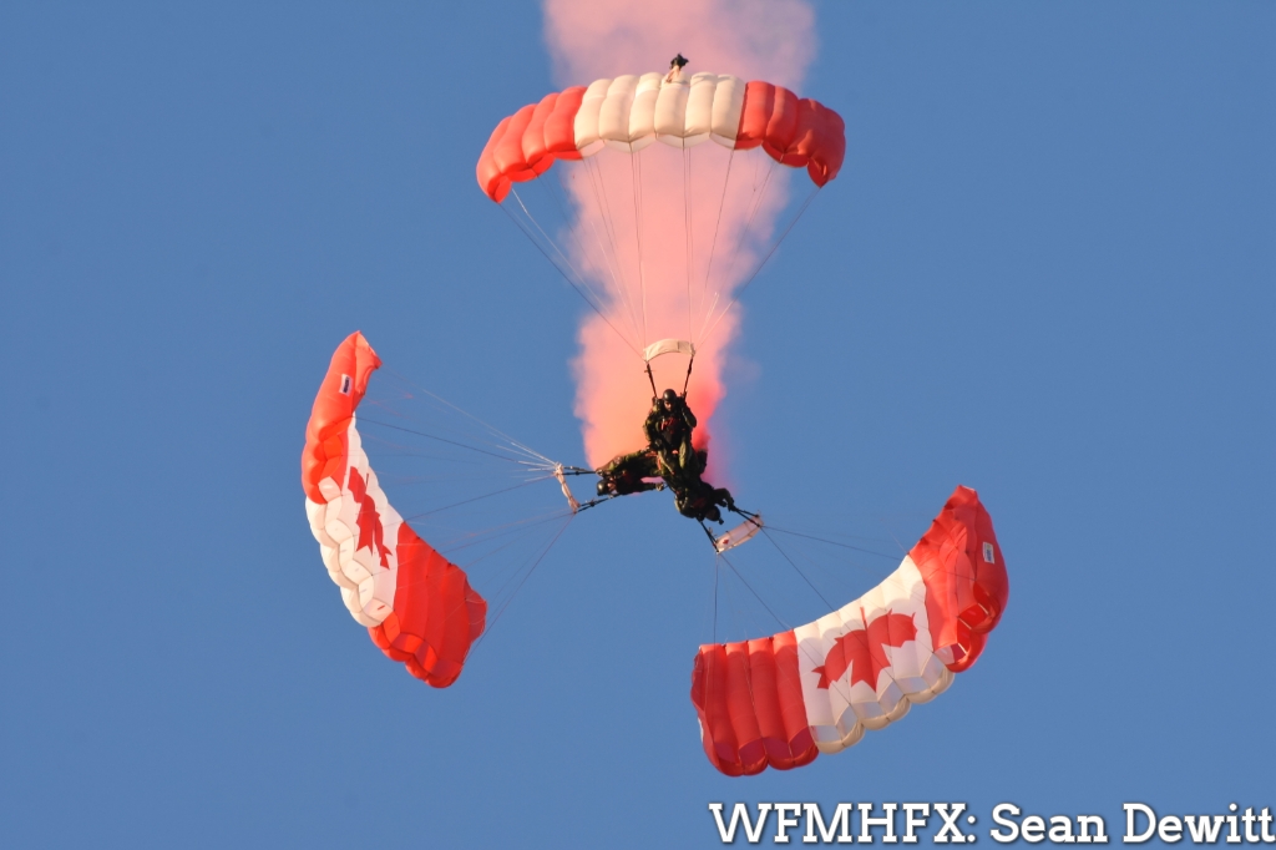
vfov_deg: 3.1
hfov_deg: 4.6
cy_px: 425
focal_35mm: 450
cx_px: 638
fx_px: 15944
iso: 800
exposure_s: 1/500
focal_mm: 300
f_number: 8
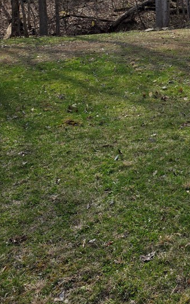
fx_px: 389
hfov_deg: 26.0
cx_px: 189
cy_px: 66
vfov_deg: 41.1
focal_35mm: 47
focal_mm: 6.3
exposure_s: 1/3628
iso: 80
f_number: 1.7
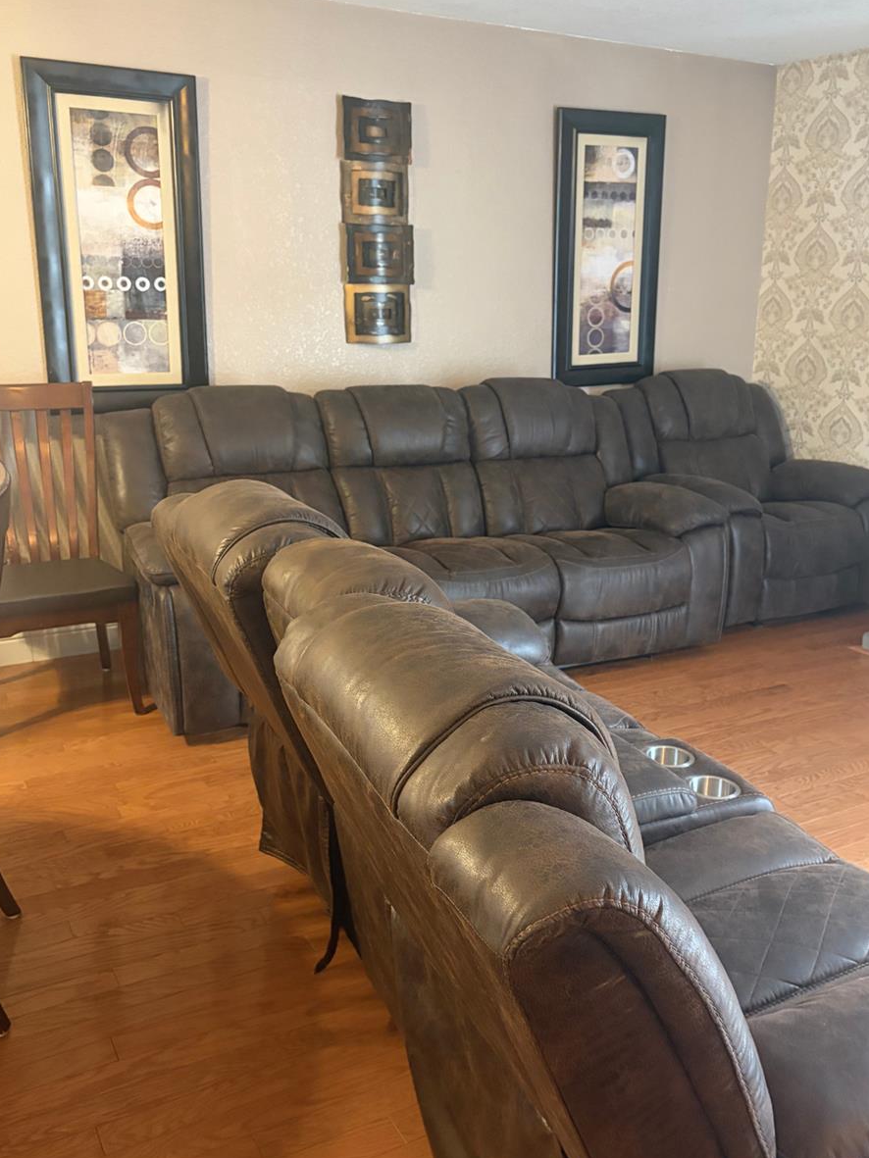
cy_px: 573
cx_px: 505
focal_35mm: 33
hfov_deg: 42.8
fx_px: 1104
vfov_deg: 55.3
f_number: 1.6
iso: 500
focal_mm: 5.96
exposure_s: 1/30
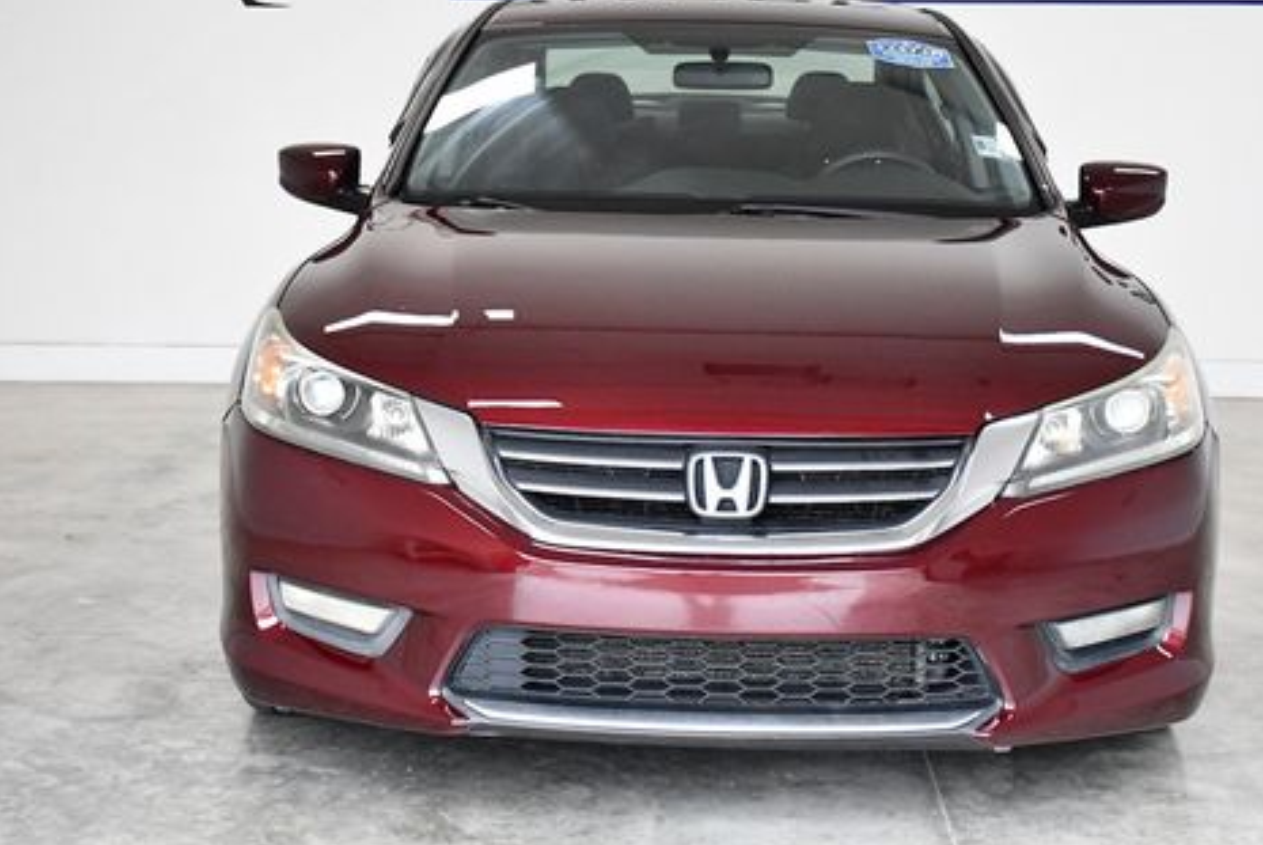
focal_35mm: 66
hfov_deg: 30.5
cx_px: 709
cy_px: 287
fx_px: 2318
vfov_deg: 20.6
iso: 2500
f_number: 4
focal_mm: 32
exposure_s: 1/1250
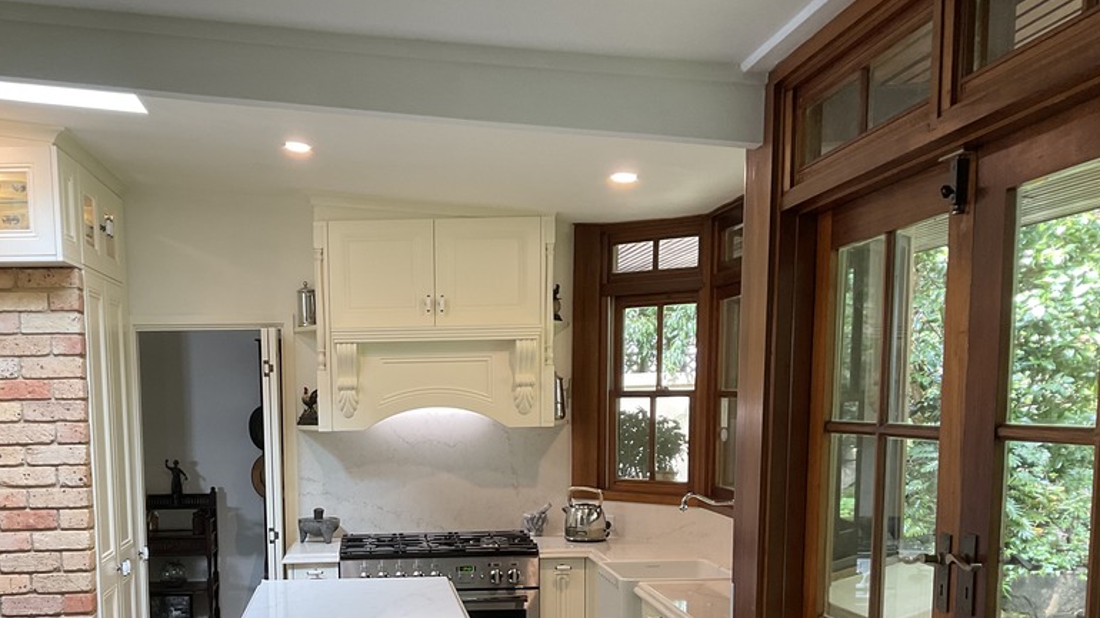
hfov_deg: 47.6
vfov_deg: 27.5
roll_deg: +1.2
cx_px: 376
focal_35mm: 42
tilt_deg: -7.4
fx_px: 1225
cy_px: 538
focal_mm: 3
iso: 64
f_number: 1.8
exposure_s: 1/60
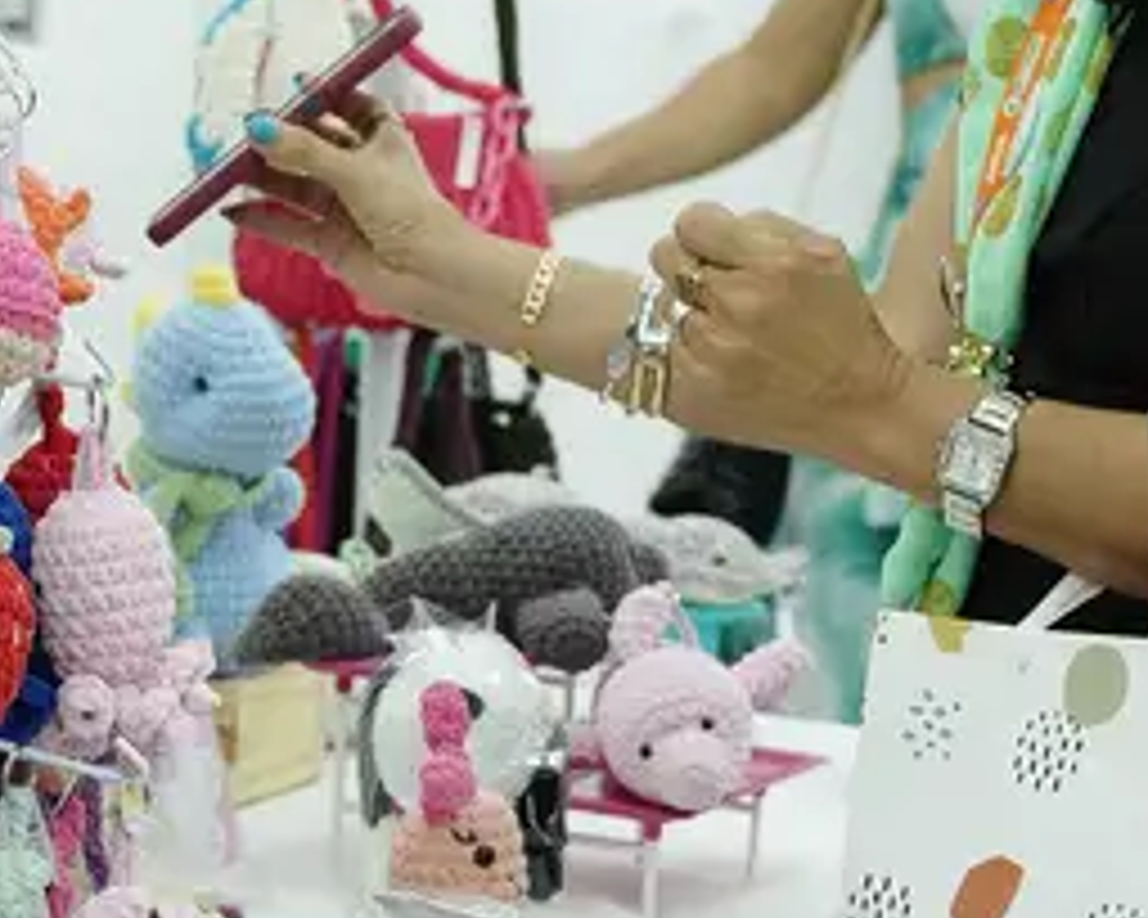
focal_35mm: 133
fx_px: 4519
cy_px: 214
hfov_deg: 14.3
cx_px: 95
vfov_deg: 11.6
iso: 2000
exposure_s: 1/160
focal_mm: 28.6
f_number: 3.2
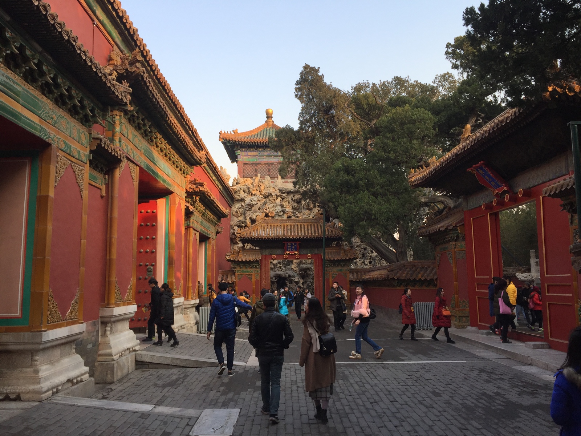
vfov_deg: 48.2
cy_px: 218
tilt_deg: +8.7
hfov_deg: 61.7
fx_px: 487
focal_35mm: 29
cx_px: 290
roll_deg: +1.2
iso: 32
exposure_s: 1/335
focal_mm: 4.15
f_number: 2.2
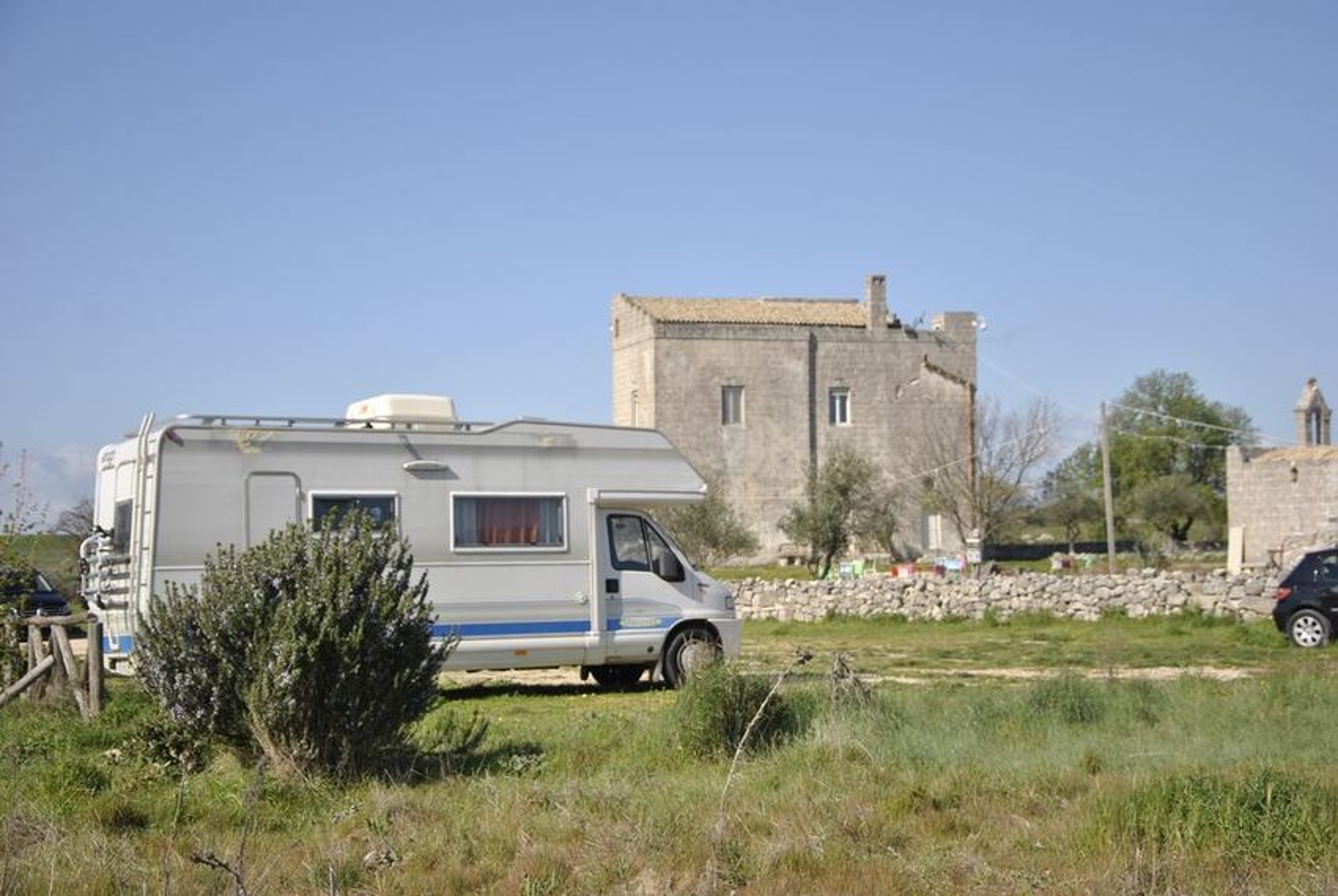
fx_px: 2121
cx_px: 669
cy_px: 448
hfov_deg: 35.0
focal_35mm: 57
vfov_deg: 23.8
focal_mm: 38
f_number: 4.5
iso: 100
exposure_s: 1/800
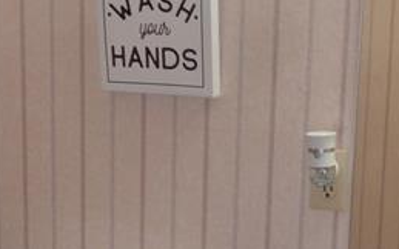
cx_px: 287
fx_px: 1055
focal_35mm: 97
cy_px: 293
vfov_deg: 13.2
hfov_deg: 21.3
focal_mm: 6.6
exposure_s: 1/40
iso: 100
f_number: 3.6
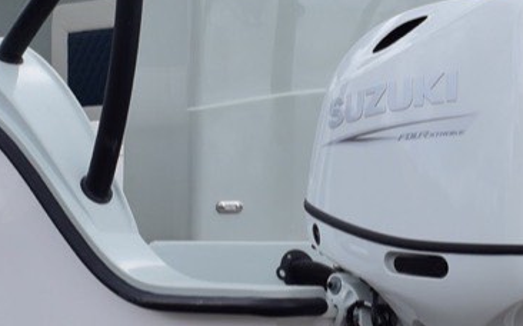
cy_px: 196
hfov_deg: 12.5
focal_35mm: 167
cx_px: 279
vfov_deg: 7.8
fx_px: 2381
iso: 100
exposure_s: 1/250
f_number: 8
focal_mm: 25
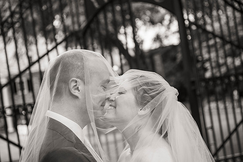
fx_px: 473
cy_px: 81
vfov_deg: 19.5
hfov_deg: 28.8
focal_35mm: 70
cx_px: 122
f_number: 4
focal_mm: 70
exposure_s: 1/500
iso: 800
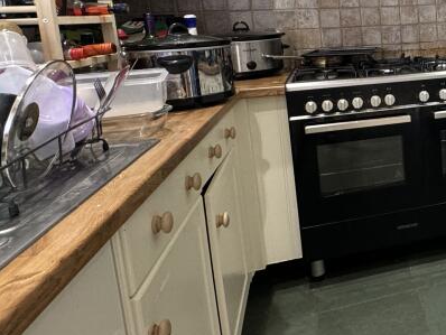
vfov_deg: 38.3
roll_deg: +2.0
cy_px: 69
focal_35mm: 36
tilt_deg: -7.5
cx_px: 501
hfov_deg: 40.4
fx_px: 464
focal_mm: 2.22
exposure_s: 1/50
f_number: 2.2
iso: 250
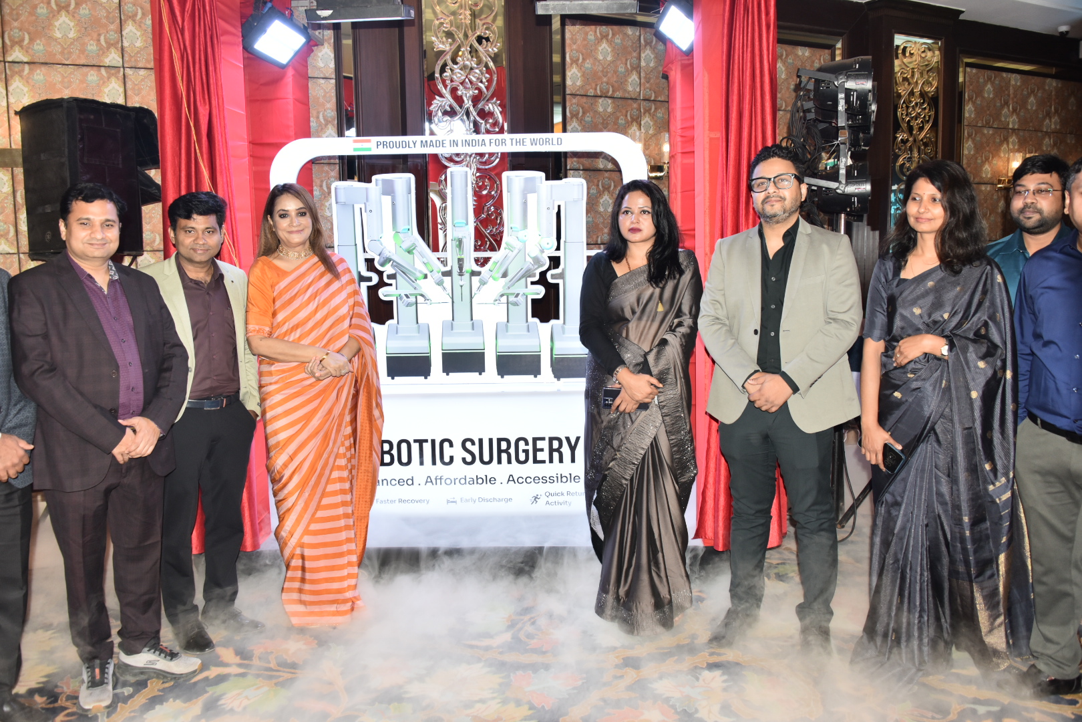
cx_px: 541
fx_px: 841
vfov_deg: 46.4
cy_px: 361
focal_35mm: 28
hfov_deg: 65.5
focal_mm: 28
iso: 640
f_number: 5.6
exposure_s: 1/160
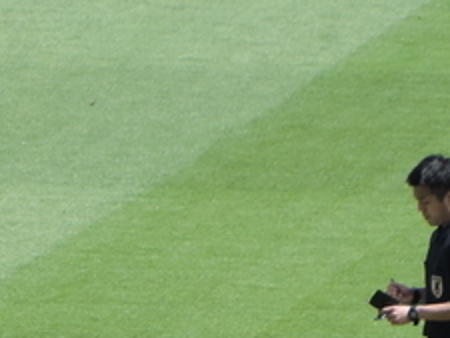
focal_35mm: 1245
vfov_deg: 1.2
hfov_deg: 1.6
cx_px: 58
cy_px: 584
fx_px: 16193
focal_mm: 62.4
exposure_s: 1/250
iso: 80
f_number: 4.8
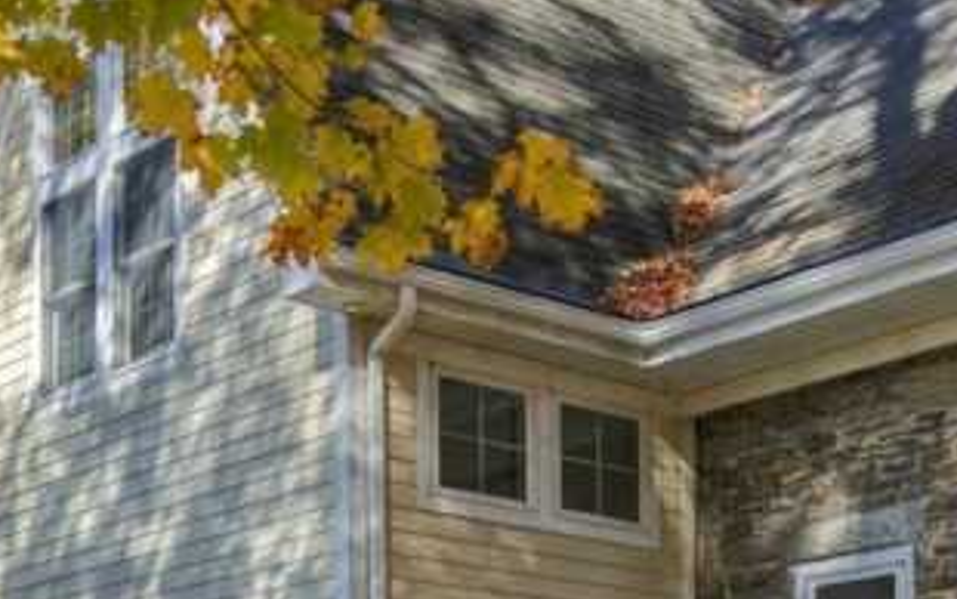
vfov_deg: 14.4
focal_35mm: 84
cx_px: 763
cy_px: 929
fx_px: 2192
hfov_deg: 24.3
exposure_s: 1/500
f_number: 1.8
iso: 100
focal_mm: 8.7
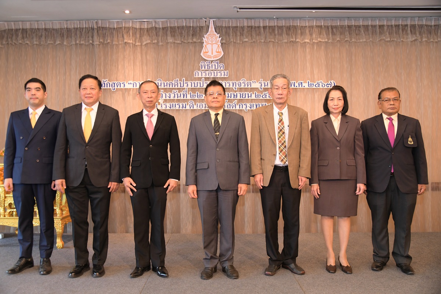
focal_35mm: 30
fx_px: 367
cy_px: 147
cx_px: 220
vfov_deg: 43.6
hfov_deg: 61.9
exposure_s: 1/60
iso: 1600
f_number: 4.5
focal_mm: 30
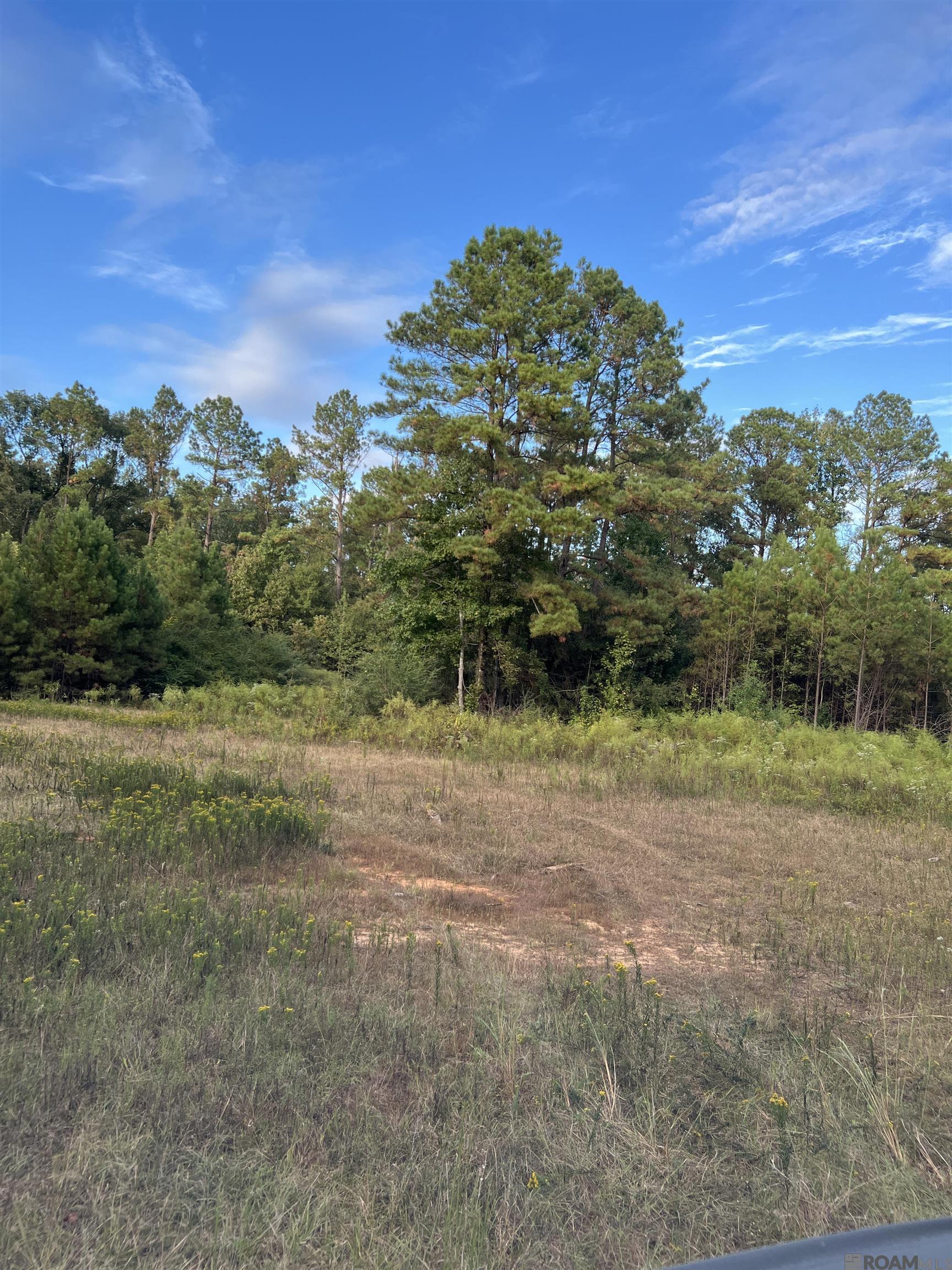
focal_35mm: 26
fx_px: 953
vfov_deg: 67.3
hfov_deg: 53.1
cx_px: 476
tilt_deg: +1.4
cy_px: 635
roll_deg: -6.2
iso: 50
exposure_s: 1/723
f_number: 1.5
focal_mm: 5.7
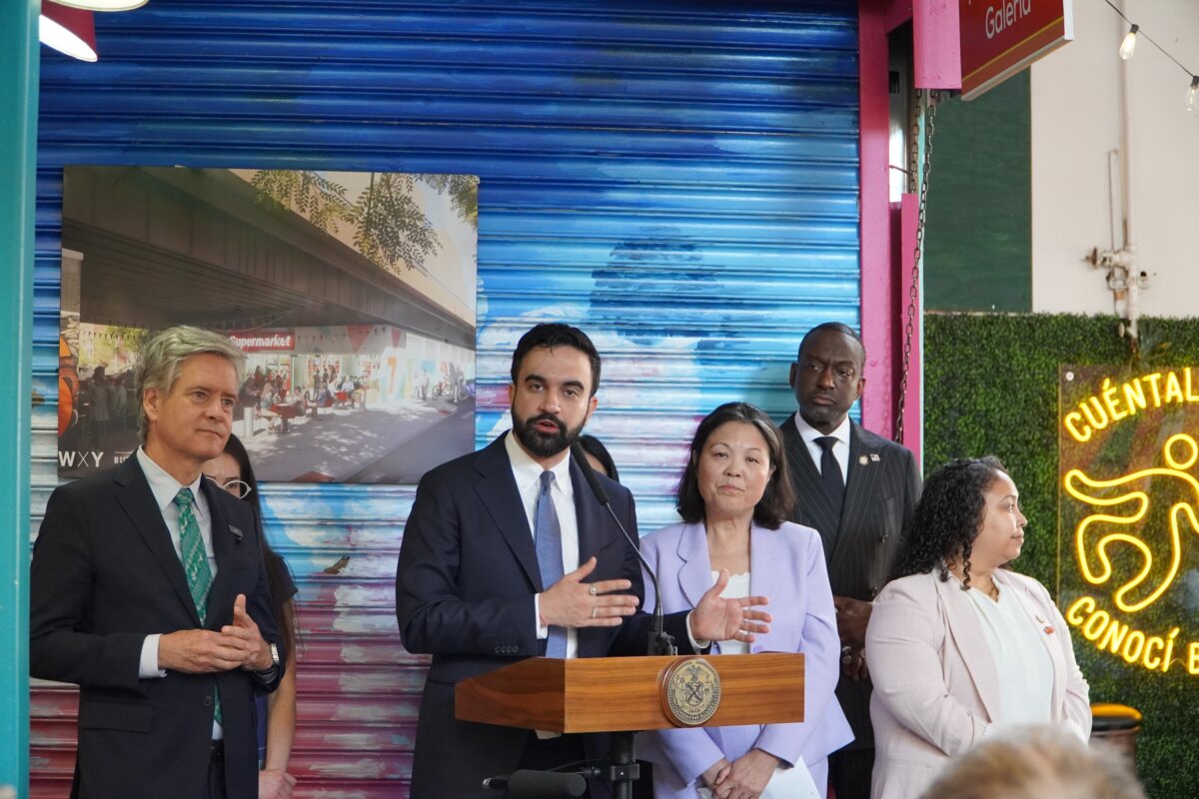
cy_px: 400
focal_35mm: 68
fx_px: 2248
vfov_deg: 20.2
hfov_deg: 29.9
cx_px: 600
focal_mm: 45
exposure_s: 1/160
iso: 2500
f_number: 4
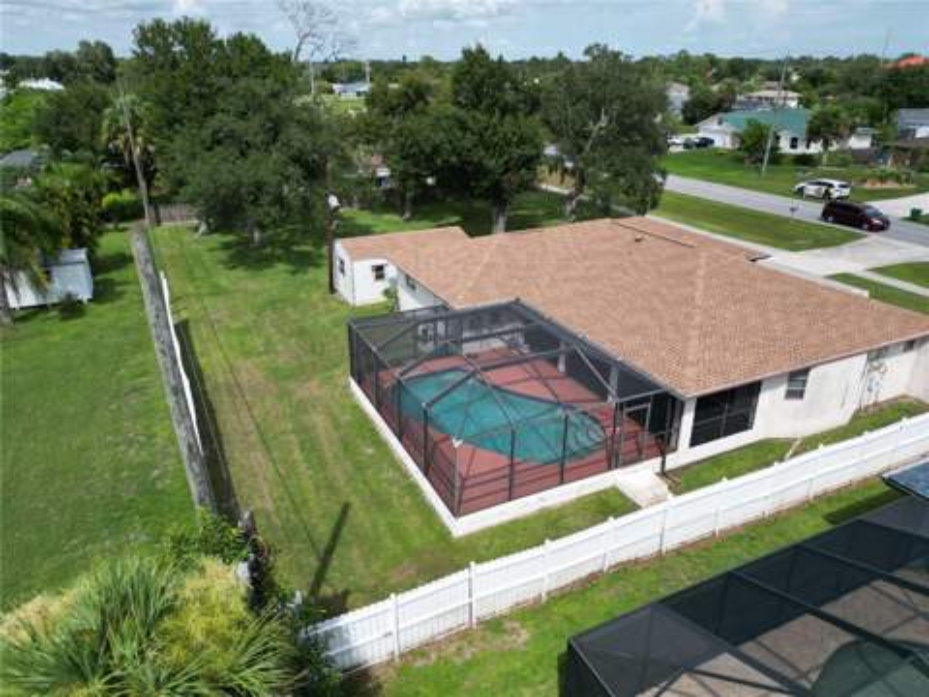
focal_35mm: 24
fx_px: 644
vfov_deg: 56.8
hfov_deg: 71.6
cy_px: 348
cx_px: 464
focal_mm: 6.72
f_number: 1.7
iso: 130
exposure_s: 1/3200
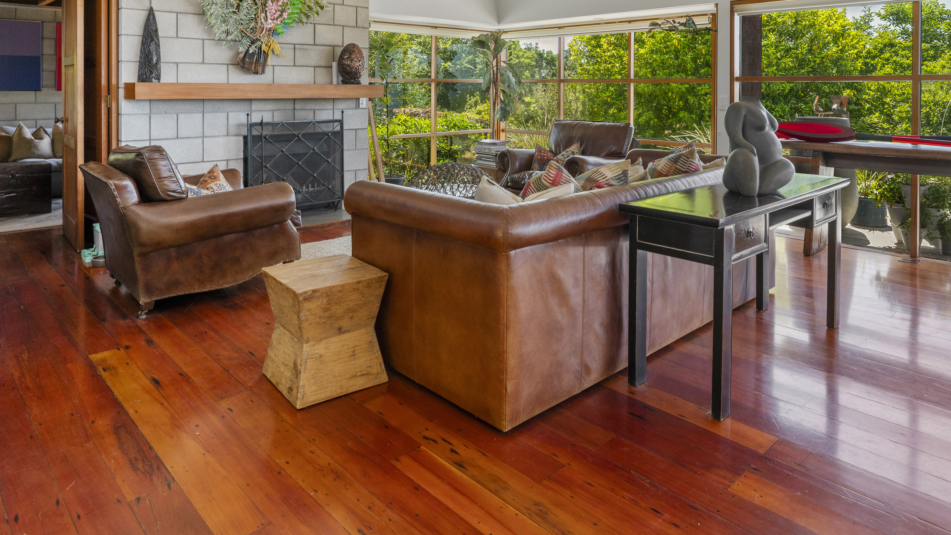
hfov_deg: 76.0
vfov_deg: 44.6
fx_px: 609
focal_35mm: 24
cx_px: 470
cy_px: 91
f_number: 8
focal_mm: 16.1
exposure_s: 1/60
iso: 640
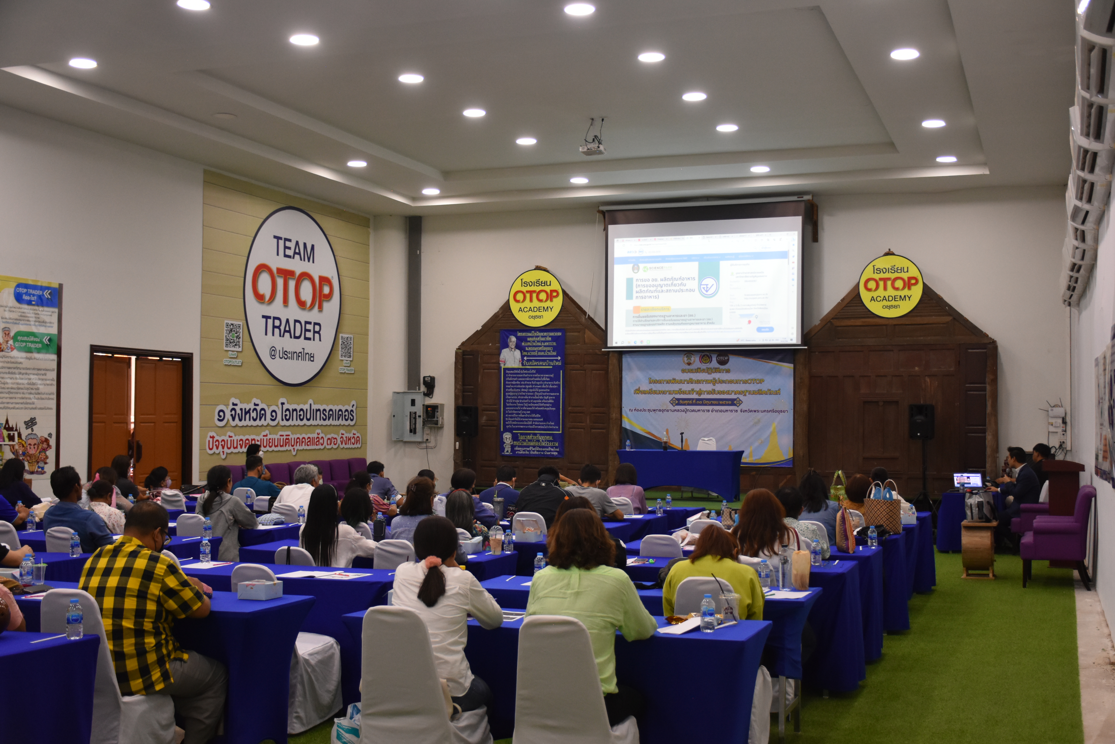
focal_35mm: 40
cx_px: 558
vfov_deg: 33.0
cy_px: 372
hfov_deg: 47.9
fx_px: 1254
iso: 1000
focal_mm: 27
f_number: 4
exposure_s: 1/60
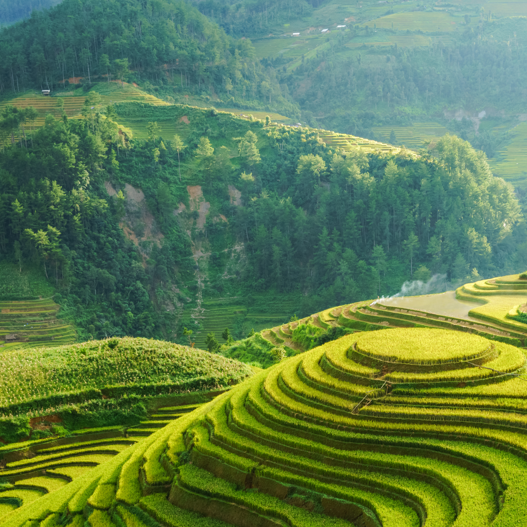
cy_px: 378
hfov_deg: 26.0
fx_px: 1137
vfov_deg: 25.9
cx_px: 350
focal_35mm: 66
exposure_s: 1/80
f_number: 8
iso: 160
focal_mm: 35
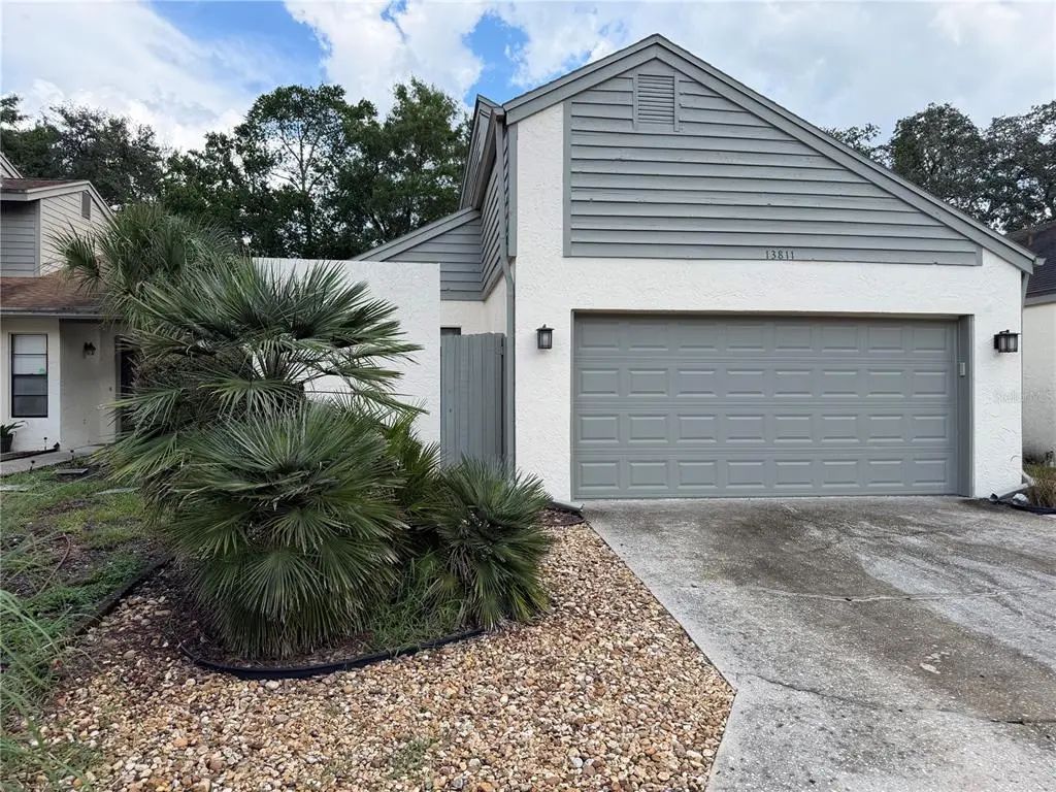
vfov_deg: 56.8
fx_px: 732
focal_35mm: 24
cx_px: 528
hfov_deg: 71.6
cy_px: 396
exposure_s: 1/1727
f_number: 1.78
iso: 80
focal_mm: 6.76
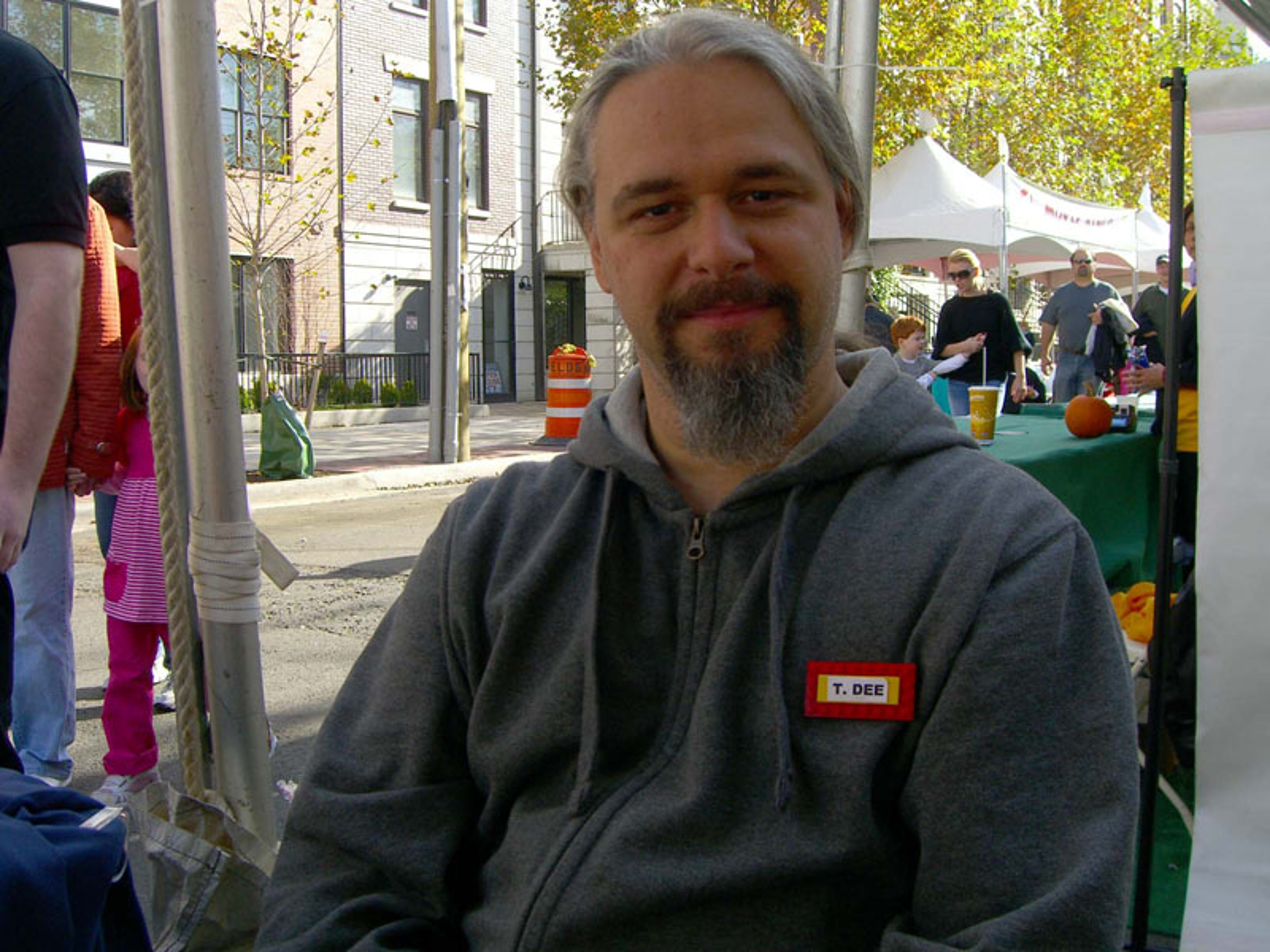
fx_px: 1394
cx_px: 635
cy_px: 476
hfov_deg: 49.0
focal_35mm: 38
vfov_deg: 37.7
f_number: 4
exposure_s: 1/250
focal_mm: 7.9
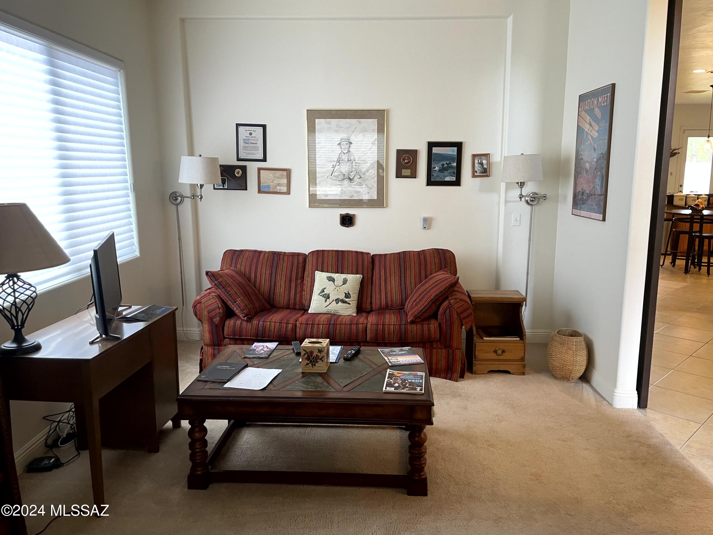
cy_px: 268
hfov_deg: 67.3
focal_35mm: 26
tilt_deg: -10.6
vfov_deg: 53.1
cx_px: 356
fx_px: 536
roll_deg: +1.3
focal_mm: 4.2
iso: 80
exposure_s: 1/60
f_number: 1.6
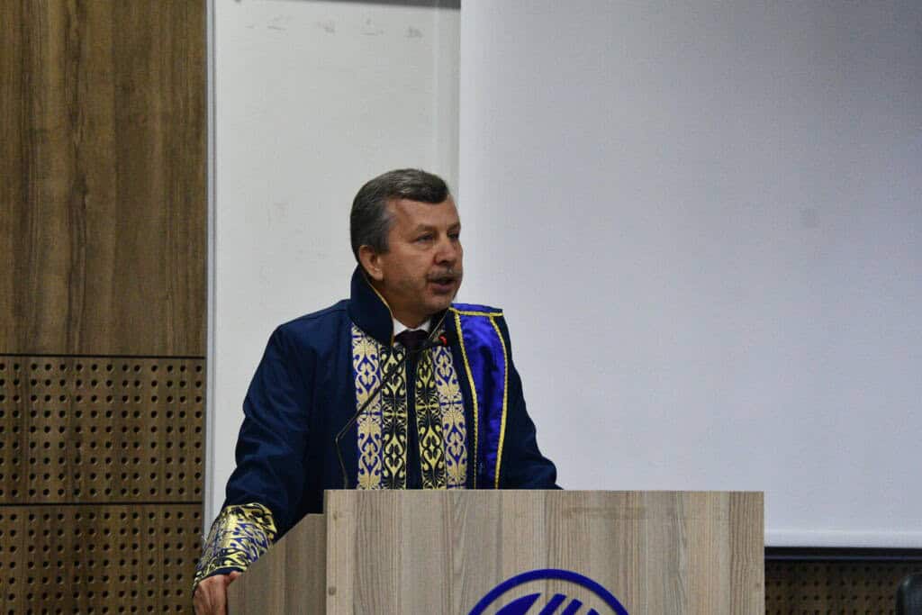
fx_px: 3253
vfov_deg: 10.8
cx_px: 461
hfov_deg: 16.1
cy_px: 308
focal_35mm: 127
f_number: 5
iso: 6400
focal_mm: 85
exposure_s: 1/160
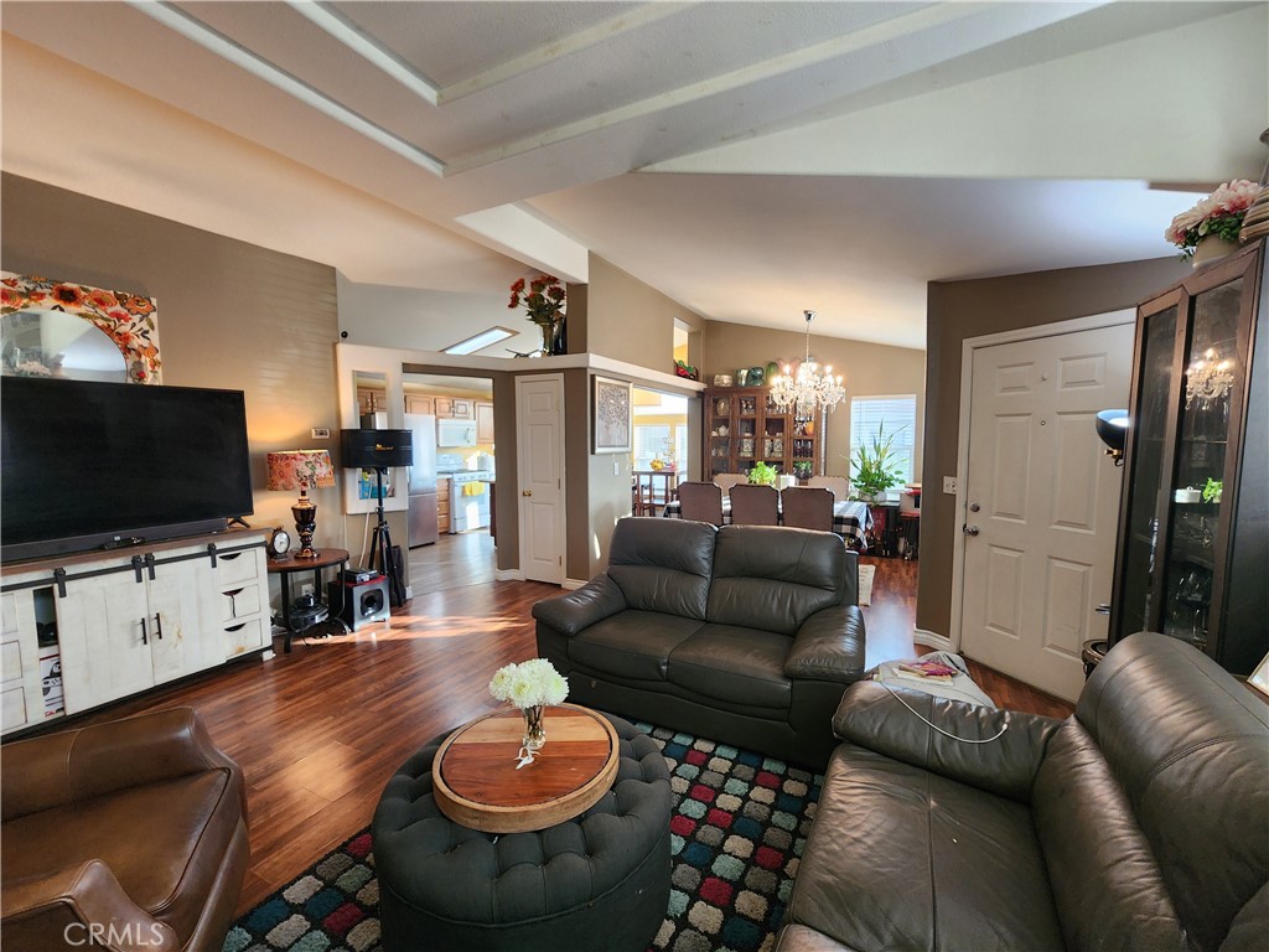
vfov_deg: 89.9
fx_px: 477
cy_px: 476
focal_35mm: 13
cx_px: 634
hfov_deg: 106.2
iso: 200
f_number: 2.2
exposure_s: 1/60
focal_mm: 2.2
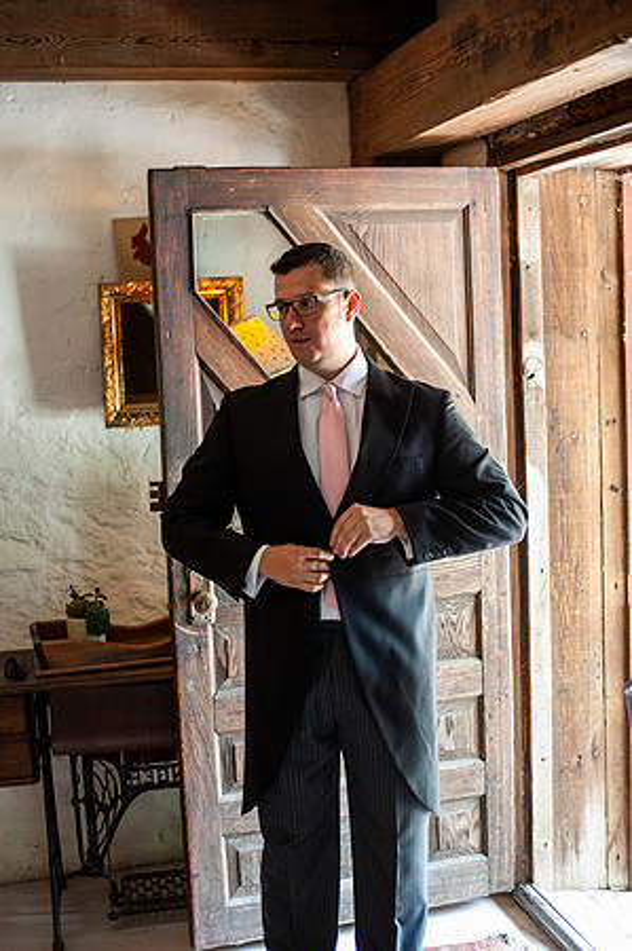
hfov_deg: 26.9
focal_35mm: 50
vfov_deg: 39.6
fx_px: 1320
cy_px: 476
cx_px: 316
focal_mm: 50
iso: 1000
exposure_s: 1/50
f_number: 2.8
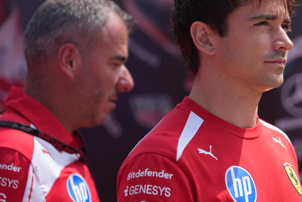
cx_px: 256
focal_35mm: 306
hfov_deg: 6.7
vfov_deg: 4.5
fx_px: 2567
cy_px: 75
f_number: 2.8
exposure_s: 1/3200
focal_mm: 157
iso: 200
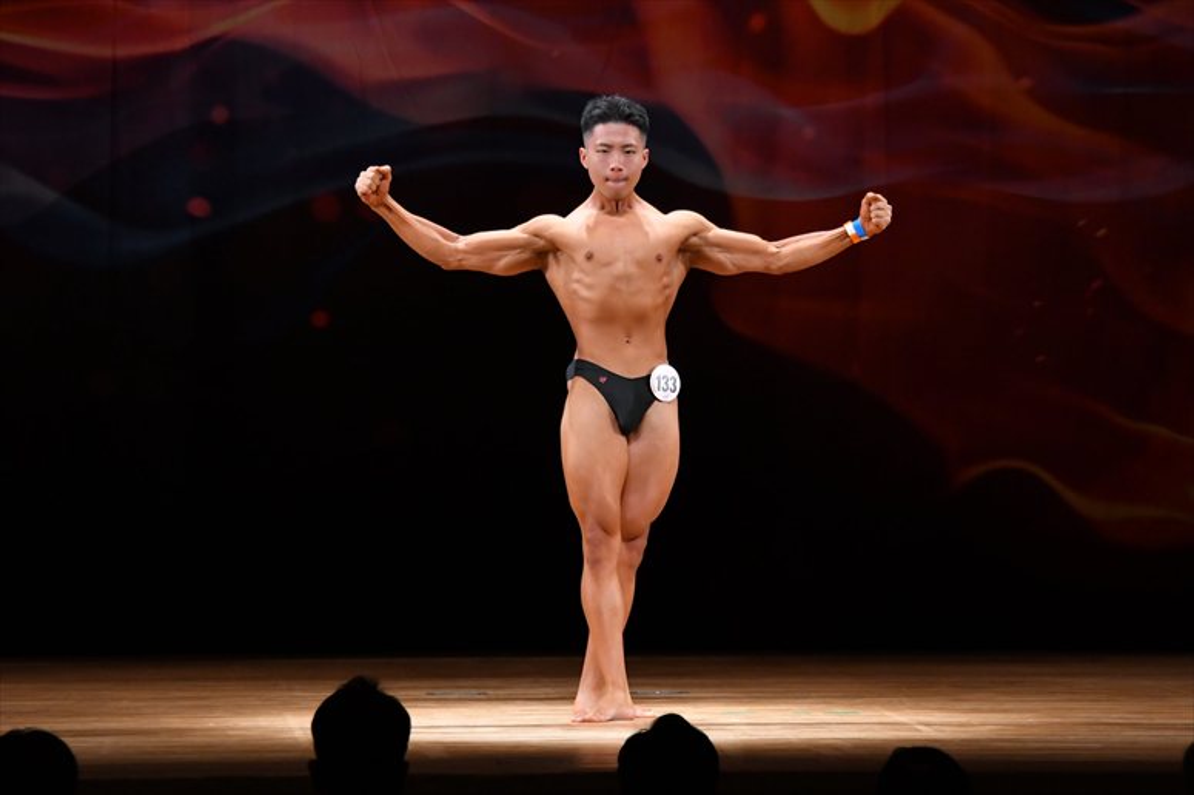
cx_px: 597
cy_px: 398
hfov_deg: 9.2
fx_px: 7459
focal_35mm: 225
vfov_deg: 6.1
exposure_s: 1/400
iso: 3200
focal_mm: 150
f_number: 5.6
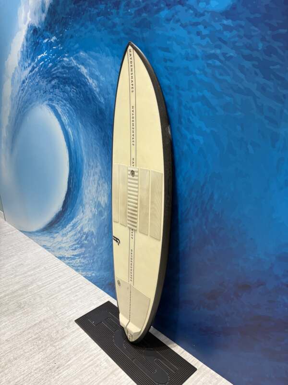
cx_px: 144
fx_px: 288
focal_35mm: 26
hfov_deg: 53.1
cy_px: 192
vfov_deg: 67.3
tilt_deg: -15.6
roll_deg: +3.6
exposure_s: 1/121
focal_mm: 5.96
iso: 50
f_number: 1.6
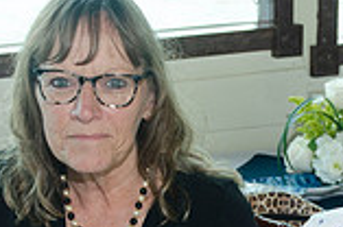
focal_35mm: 150
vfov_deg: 9.1
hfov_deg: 13.7
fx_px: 1426
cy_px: 220
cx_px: 221
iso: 400
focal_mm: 27
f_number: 5.6
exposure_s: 1/125
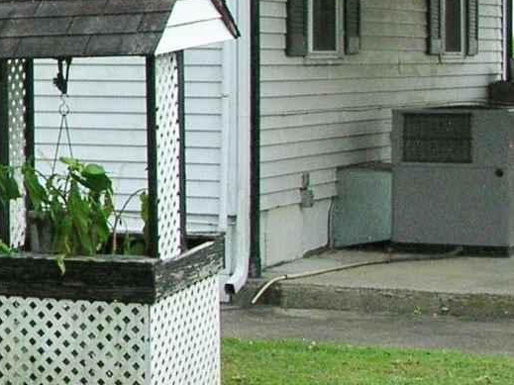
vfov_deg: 10.4
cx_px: -394
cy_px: 19
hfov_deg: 12.7
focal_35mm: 142
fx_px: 2108
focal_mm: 6
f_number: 3.7
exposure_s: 1/358
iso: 50
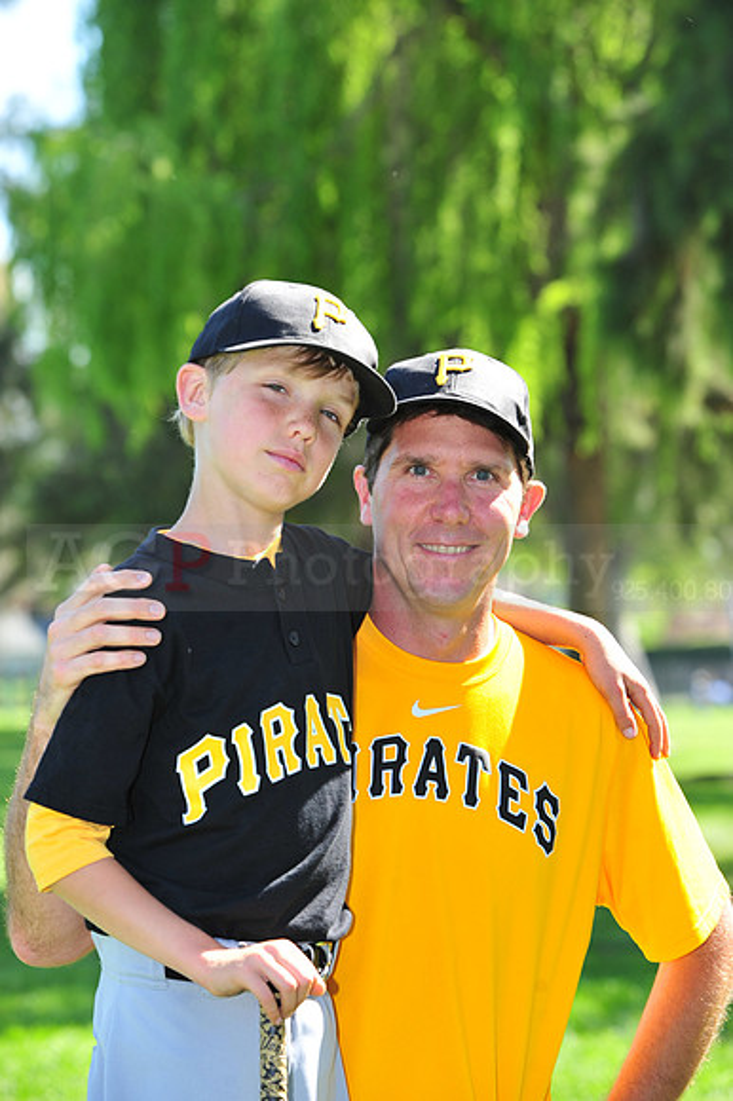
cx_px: 366
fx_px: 3975
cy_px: 550
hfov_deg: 10.5
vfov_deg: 15.8
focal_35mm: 130
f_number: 7.1
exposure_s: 1/200
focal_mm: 130
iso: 200
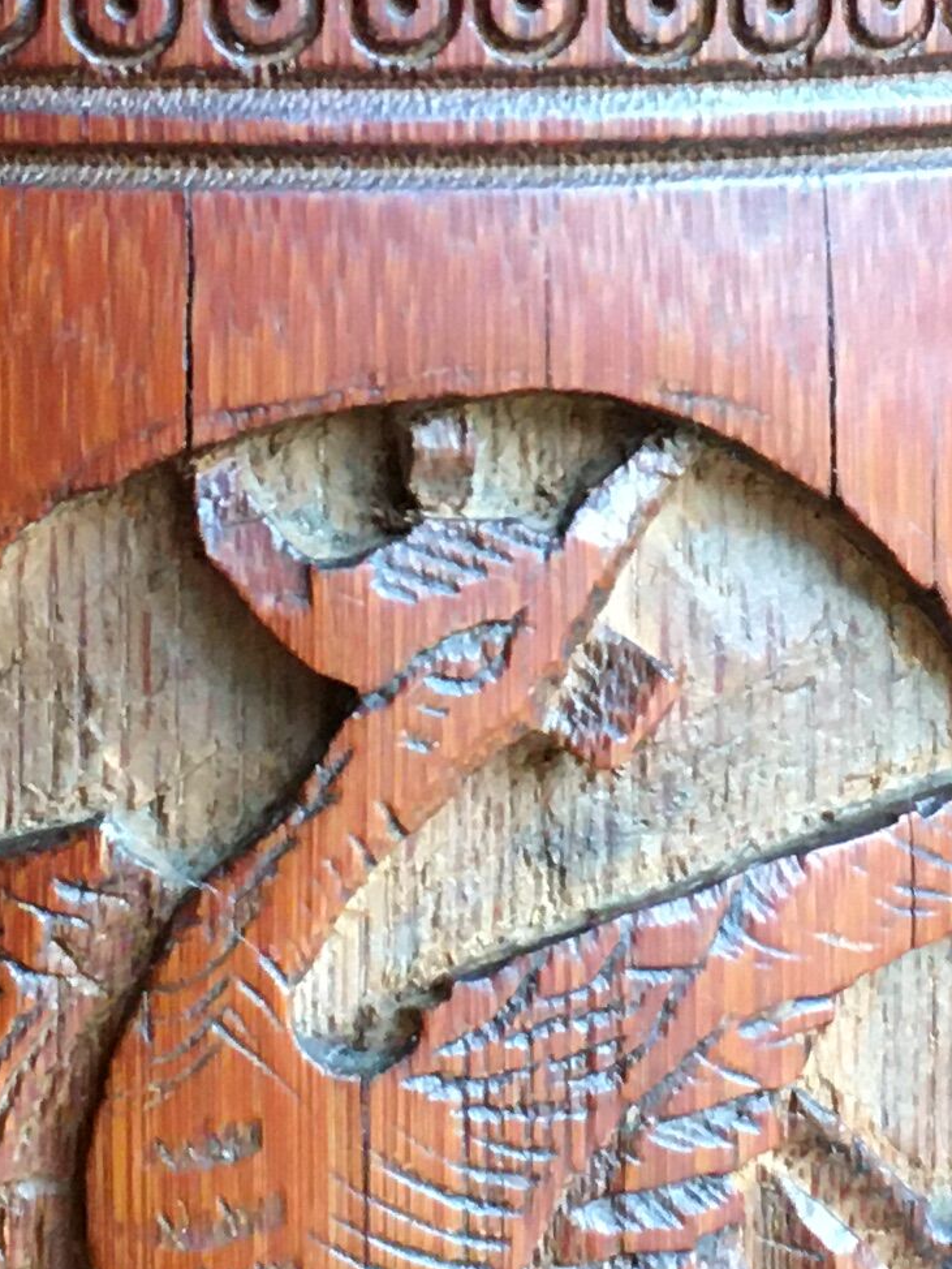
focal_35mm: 120
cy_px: 240
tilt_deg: -5.9
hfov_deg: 12.4
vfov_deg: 16.3
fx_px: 4398
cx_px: 484
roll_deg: -1.5
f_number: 2.2
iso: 160
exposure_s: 1/33
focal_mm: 4.15
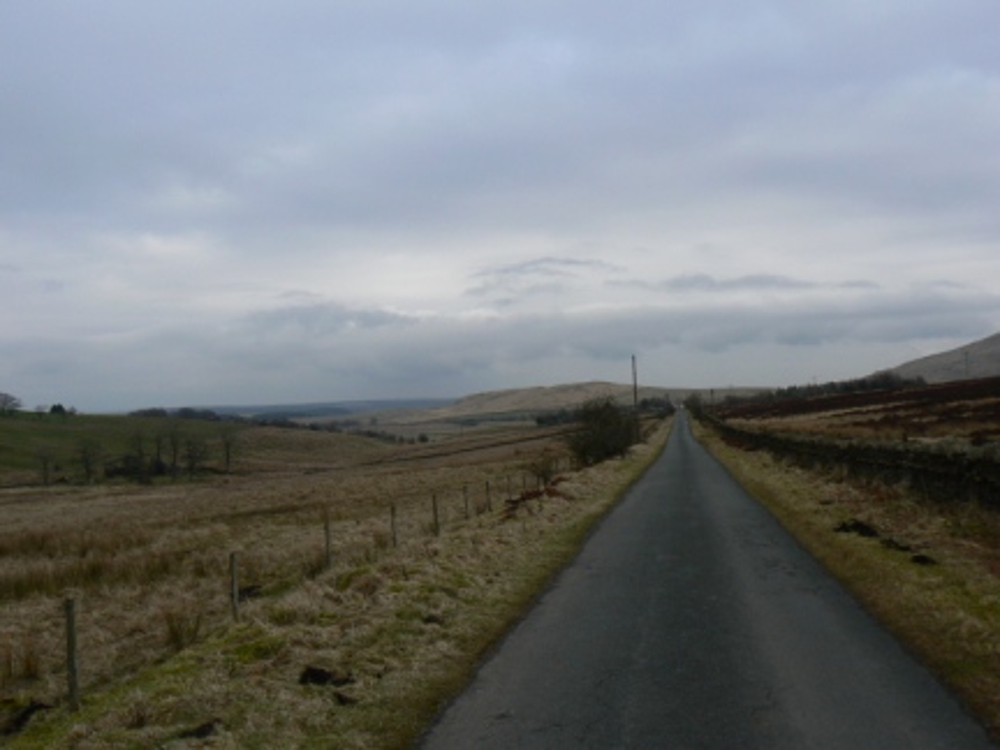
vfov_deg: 39.7
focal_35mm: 36
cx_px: 500
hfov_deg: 51.4
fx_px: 1040
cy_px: 375
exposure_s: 1/400
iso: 80
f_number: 5.6
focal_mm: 6
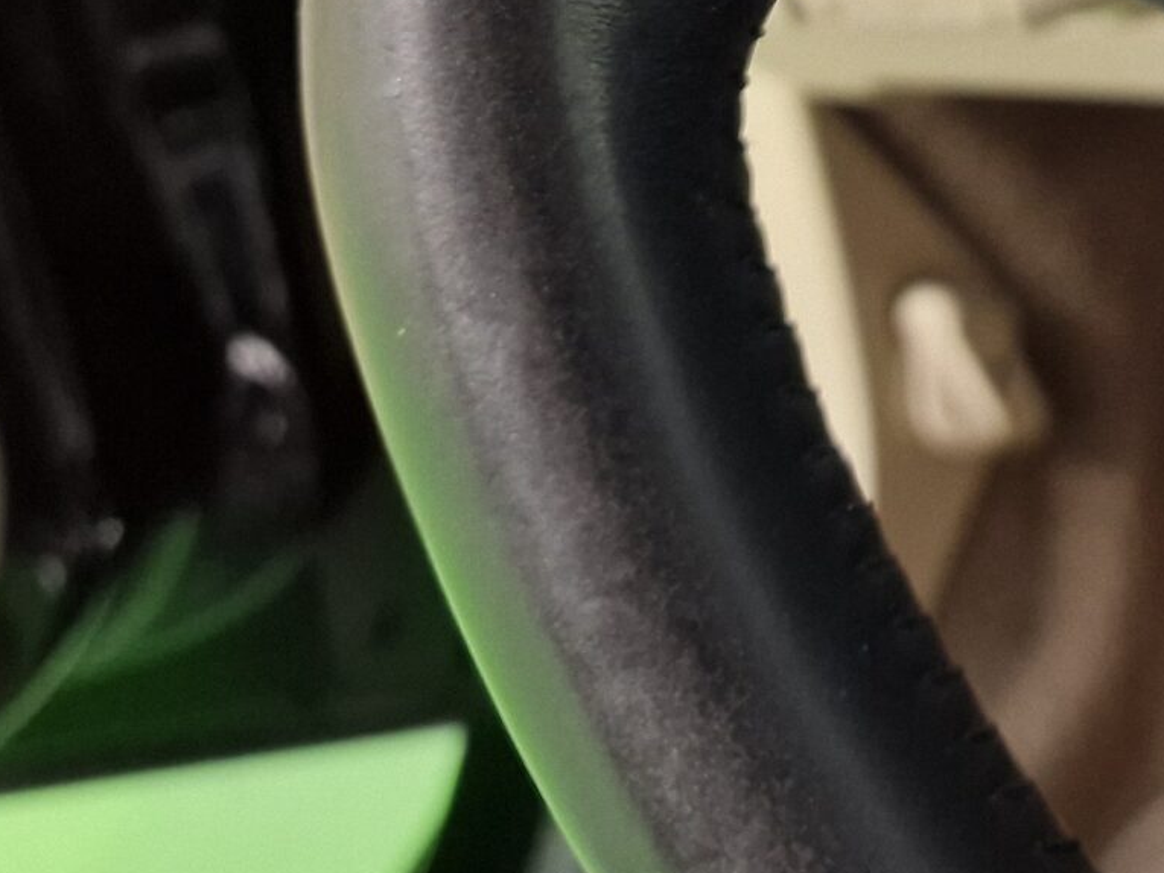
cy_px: -430
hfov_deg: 23.2
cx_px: 1394
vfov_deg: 17.3
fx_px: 2590
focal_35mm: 77
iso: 320
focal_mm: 6.4
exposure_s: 1/33
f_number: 1.8
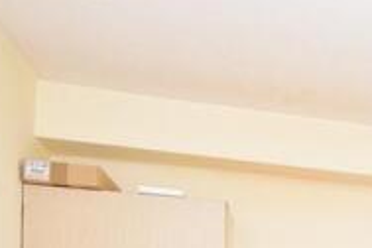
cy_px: 375
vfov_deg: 17.9
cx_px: 585
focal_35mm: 68
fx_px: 700
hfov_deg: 23.0
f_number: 10
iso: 640
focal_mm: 13
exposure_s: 1/10
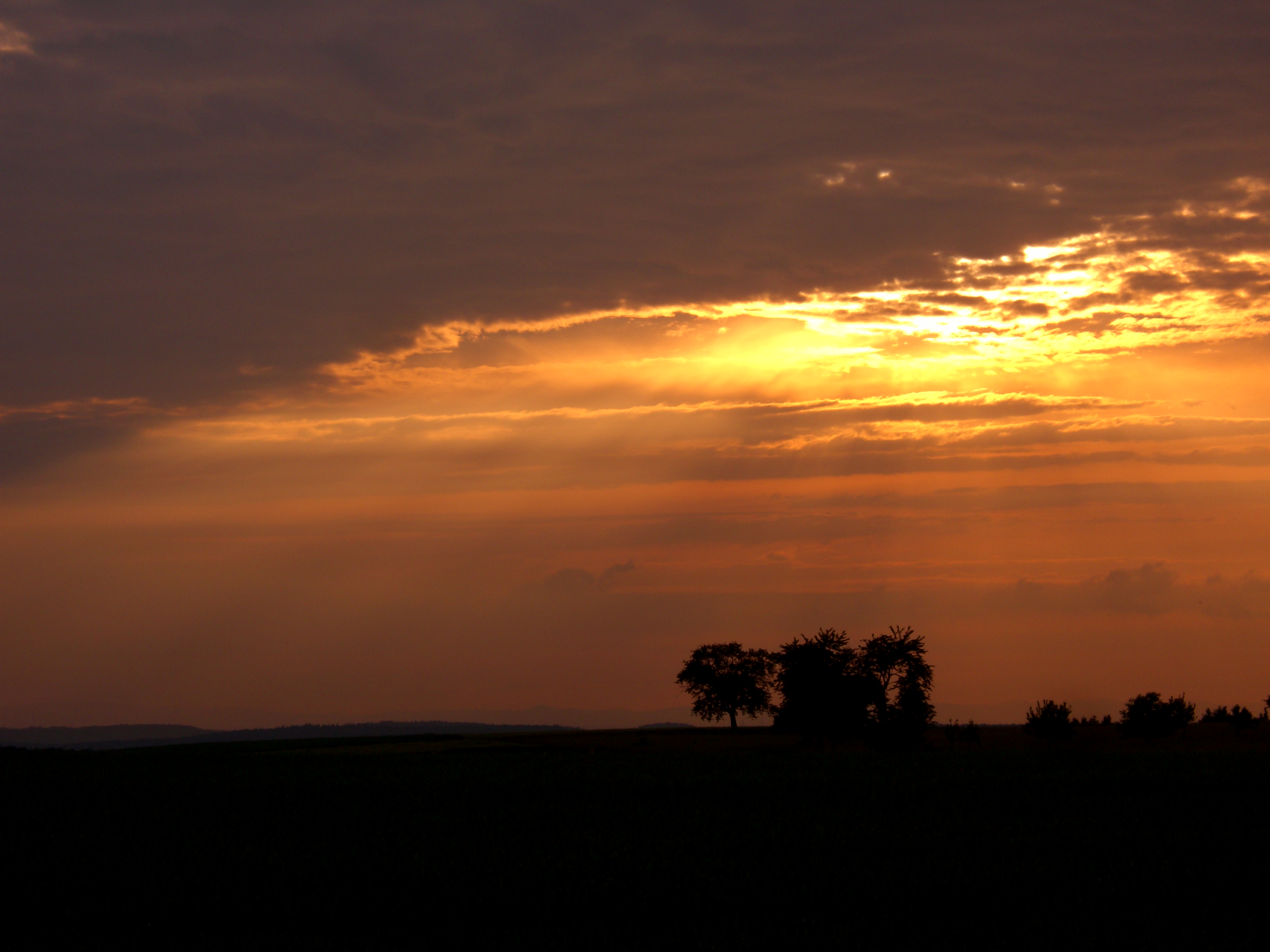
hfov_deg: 17.3
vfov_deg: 13.0
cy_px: 476
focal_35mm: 114
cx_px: 635
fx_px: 4182
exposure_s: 1/160
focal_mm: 23.7
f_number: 10.8
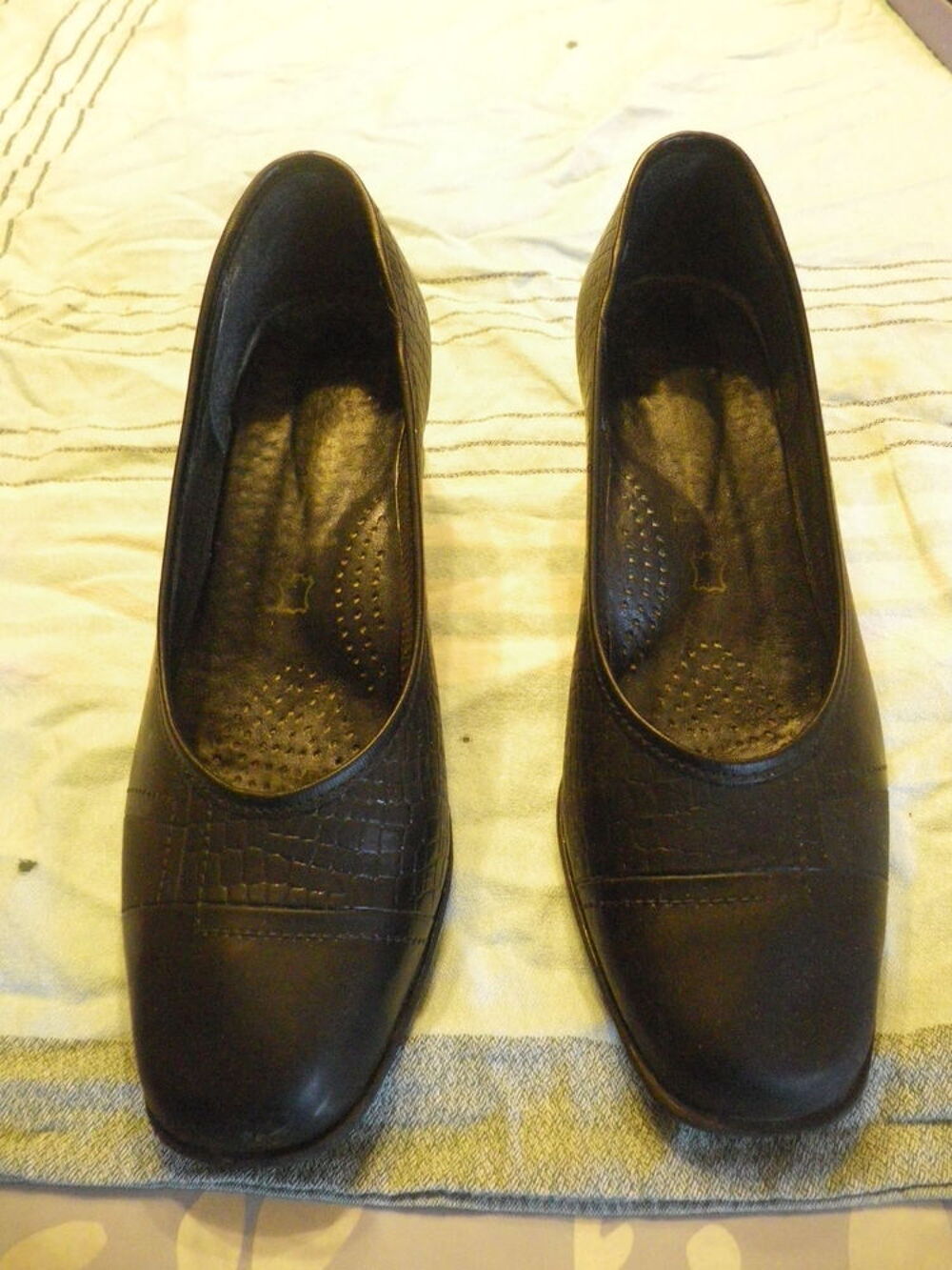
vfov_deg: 63.4
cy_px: 635
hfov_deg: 49.8
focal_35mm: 28
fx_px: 1027
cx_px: 476
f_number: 2.6
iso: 800
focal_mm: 4.9
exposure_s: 1/20
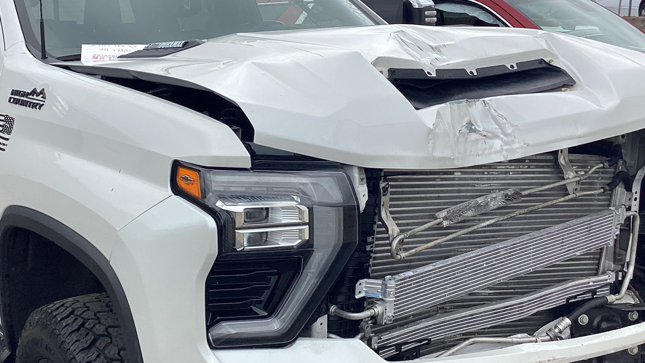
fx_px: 855
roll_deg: -2.3
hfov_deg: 41.2
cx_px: 260
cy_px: 195
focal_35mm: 50
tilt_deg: -10.3
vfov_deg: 23.9
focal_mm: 3.3
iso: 25
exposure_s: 1/388
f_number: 2.4
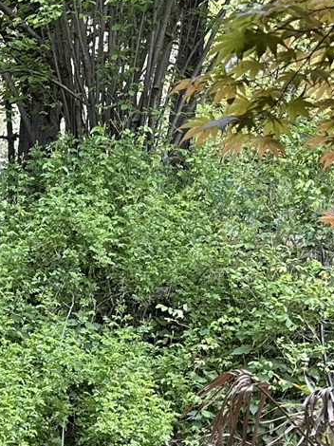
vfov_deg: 18.1
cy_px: 540
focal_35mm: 103
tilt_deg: -0.1
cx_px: -124
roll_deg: -3.4
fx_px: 1326
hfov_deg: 13.7
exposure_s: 1/292
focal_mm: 6.86
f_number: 1.78
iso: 80
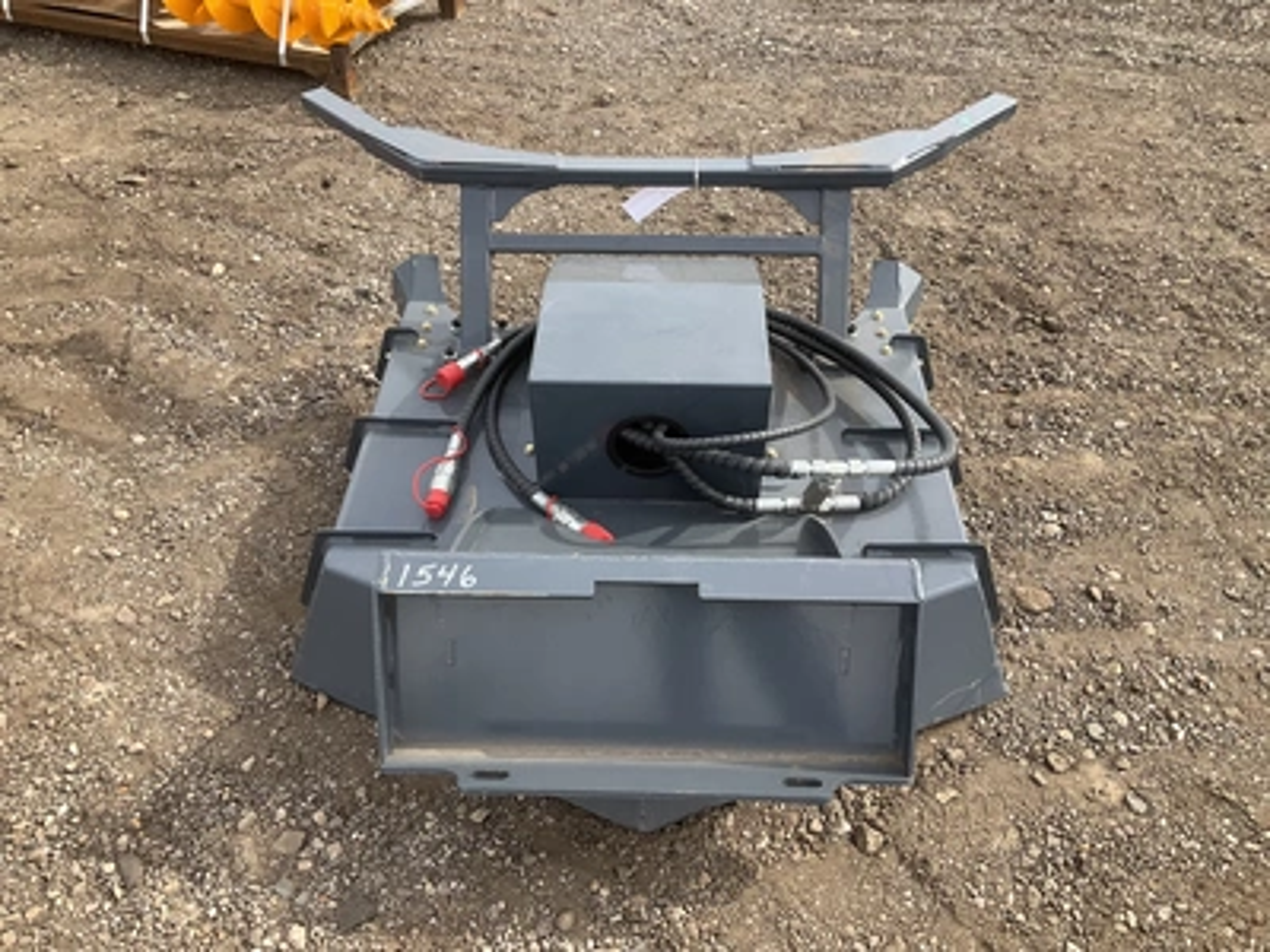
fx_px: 1064
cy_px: 476
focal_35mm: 29
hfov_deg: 61.7
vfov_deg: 48.2
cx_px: 635
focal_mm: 3
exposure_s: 1/606
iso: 25
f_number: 1.8
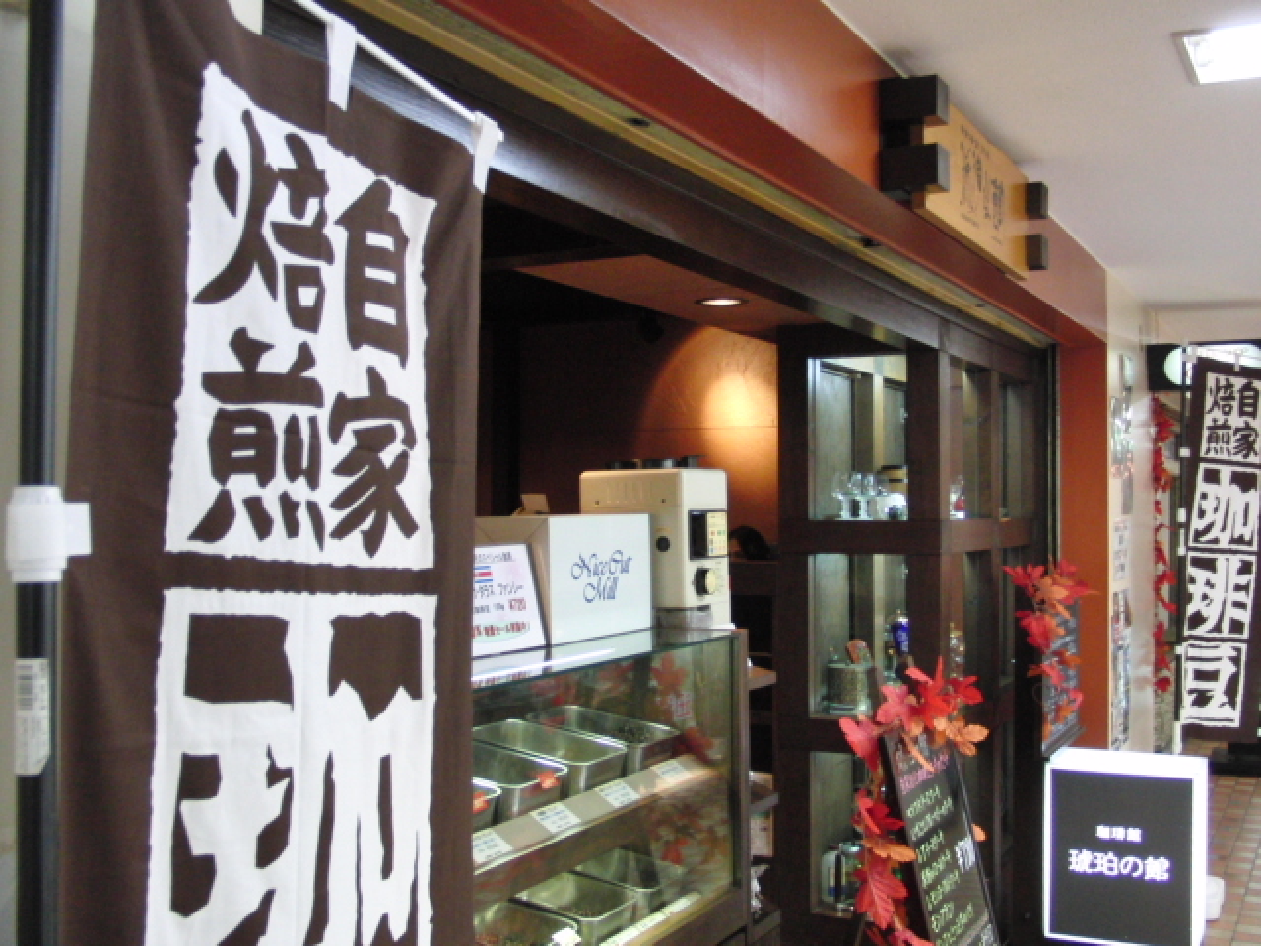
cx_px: 630
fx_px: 1348
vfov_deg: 38.7
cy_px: 473
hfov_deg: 50.1
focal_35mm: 37
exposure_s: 1/50
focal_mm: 6.42
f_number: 3.6
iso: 400
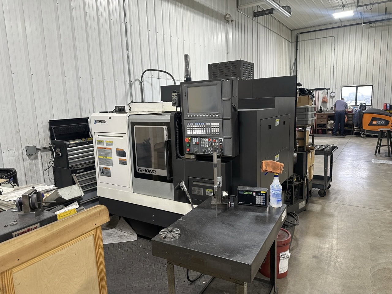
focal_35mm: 24
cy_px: 147
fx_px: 272
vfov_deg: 56.8
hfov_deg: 71.6
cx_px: 196
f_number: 1.8
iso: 160
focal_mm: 6.9
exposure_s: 1/120
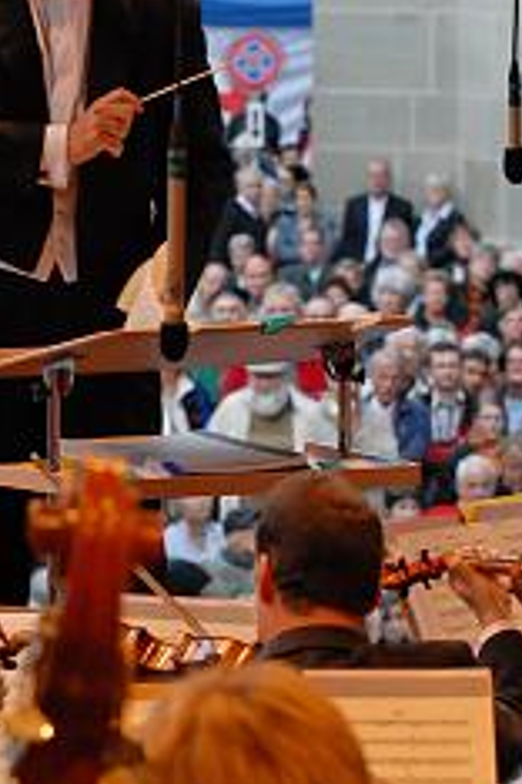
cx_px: 23
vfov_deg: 7.7
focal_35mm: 269
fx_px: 5850
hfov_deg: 5.1
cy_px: 456
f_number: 4.5
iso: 800
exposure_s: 1/80
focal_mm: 82
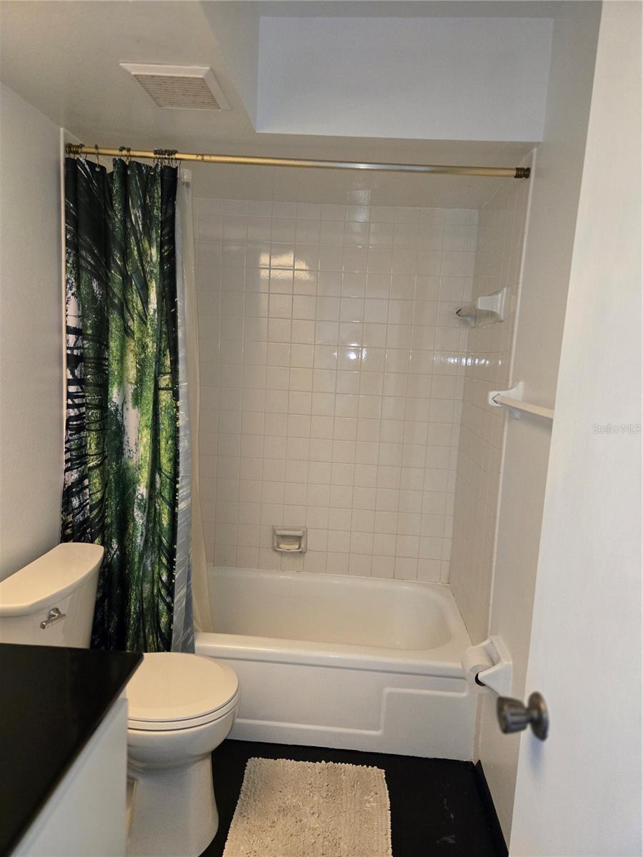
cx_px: 322
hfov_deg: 58.9
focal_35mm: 23
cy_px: 428
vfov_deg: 73.9
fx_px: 570
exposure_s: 1/120
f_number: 1.8
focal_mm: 5.4
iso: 640
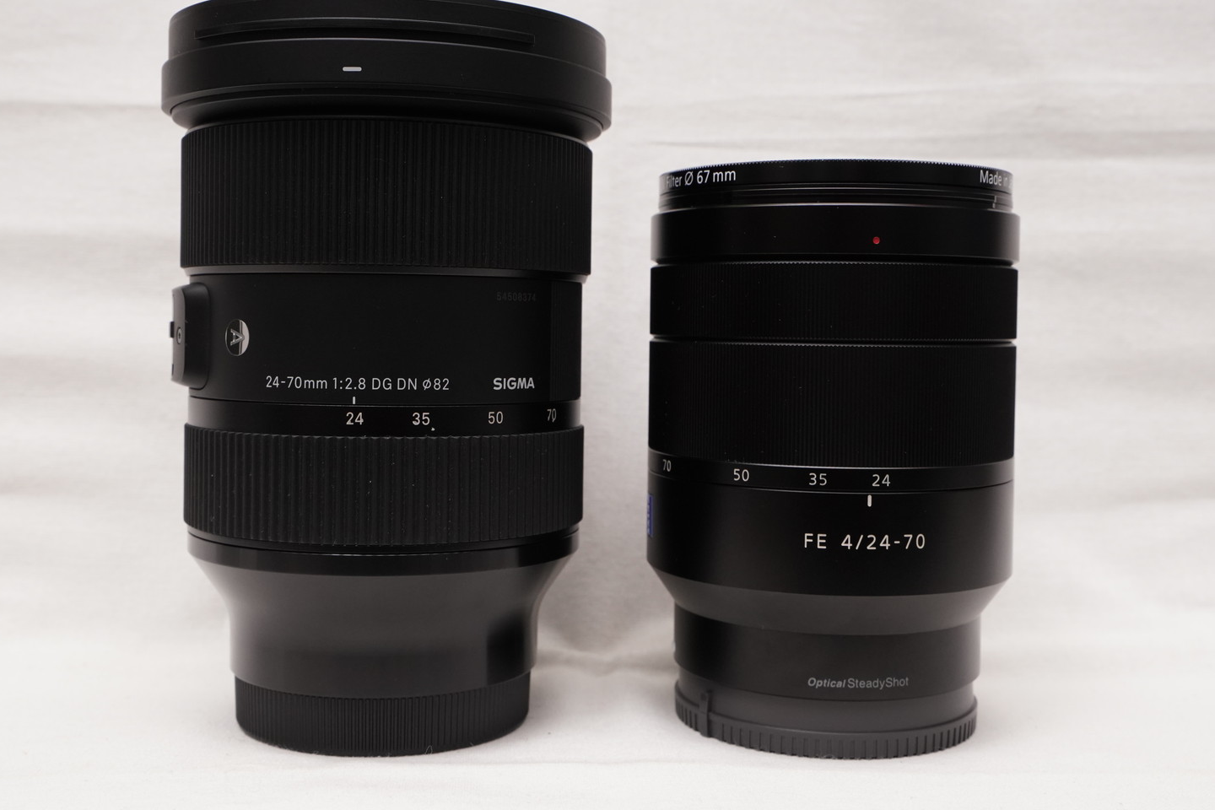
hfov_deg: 48.5
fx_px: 1350
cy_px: 362
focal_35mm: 40
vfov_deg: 33.4
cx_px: 609
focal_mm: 24
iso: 800
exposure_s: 1/60
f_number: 8
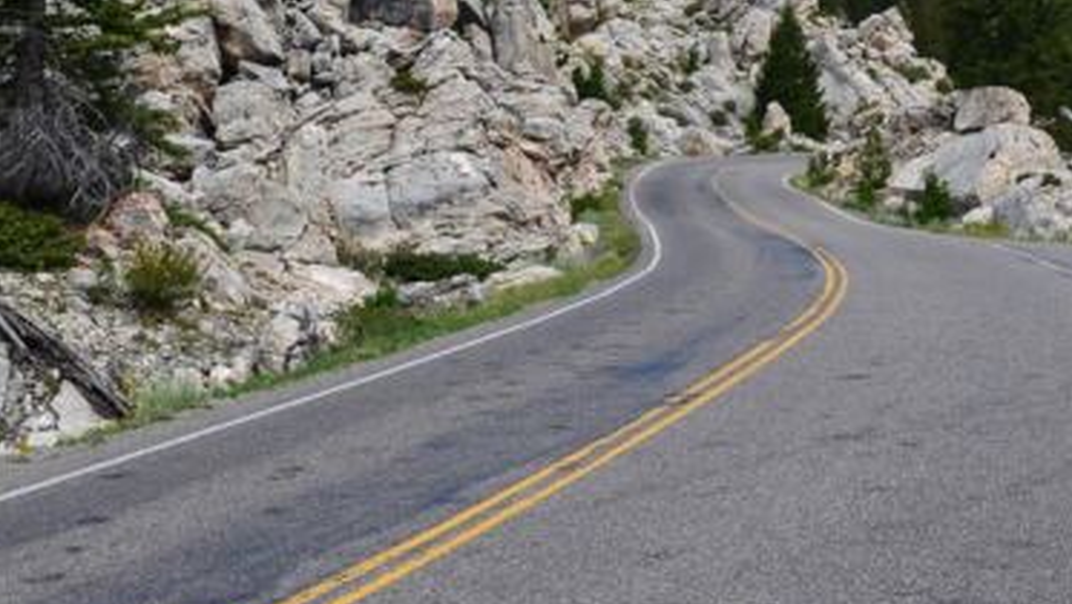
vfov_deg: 17.1
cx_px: 457
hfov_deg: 30.1
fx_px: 1990
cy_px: 96
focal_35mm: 70
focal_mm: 26
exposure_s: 1/125
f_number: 11
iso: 180
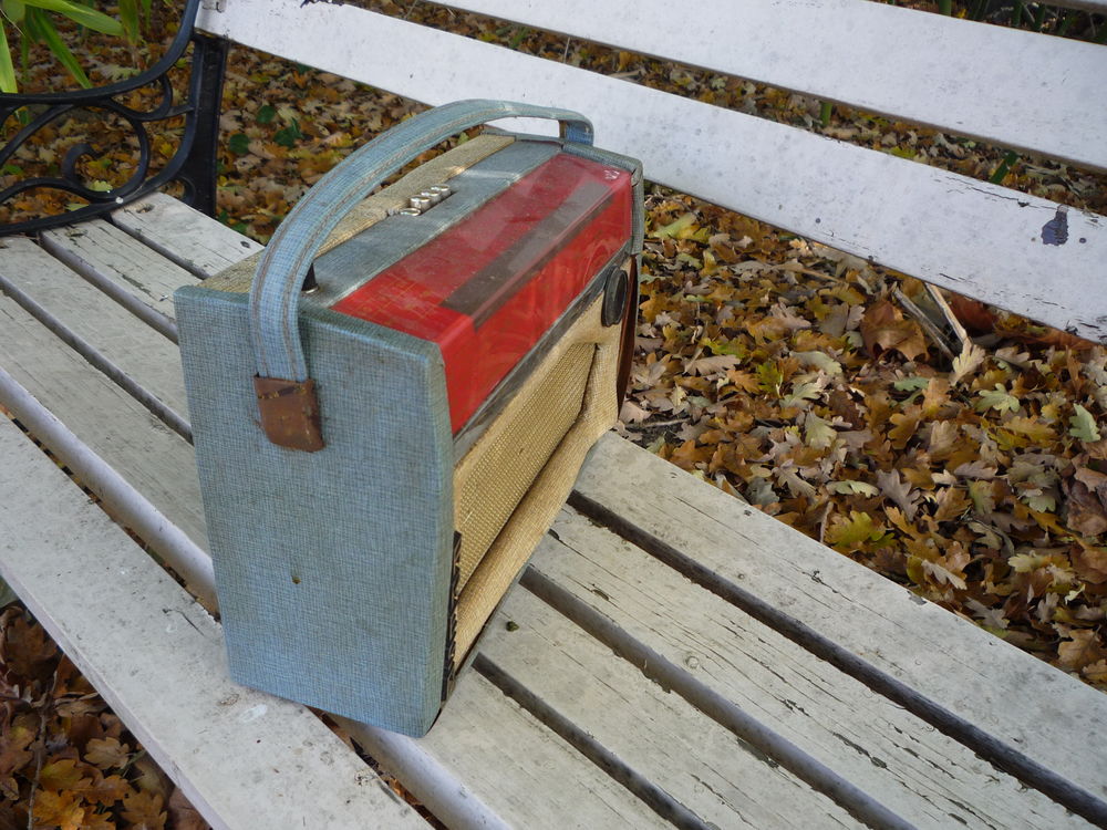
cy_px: 415
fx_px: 959
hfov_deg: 60.0
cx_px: 554
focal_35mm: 30
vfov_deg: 46.8
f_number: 3.3
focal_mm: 5.2
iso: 100
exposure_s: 1/30
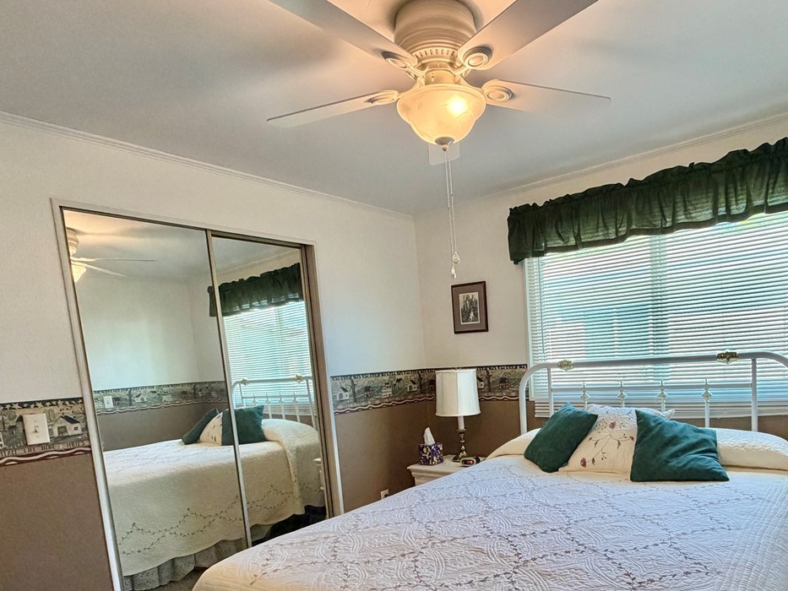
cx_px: 491
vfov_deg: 54.8
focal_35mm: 24
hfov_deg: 70.5
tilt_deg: -7.5
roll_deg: +3.8
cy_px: 425
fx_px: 546
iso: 250
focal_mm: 2.22
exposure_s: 1/120
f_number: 2.2
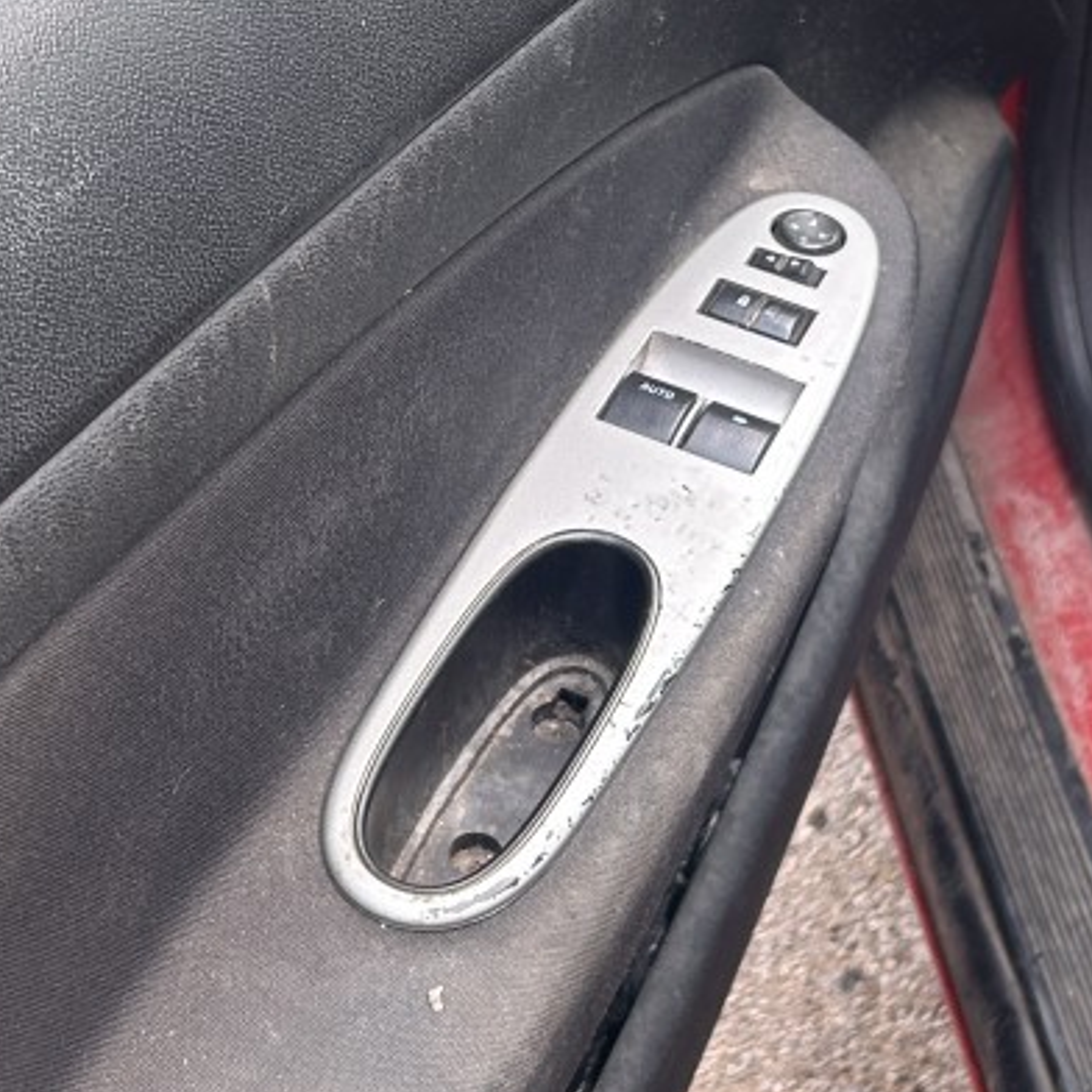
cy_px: 415
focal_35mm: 75
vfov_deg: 23.0
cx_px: 538
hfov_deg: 23.1
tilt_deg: -41.8
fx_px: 2677
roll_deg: +1.2
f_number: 1.5
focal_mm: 5.7
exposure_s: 1/121
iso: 50
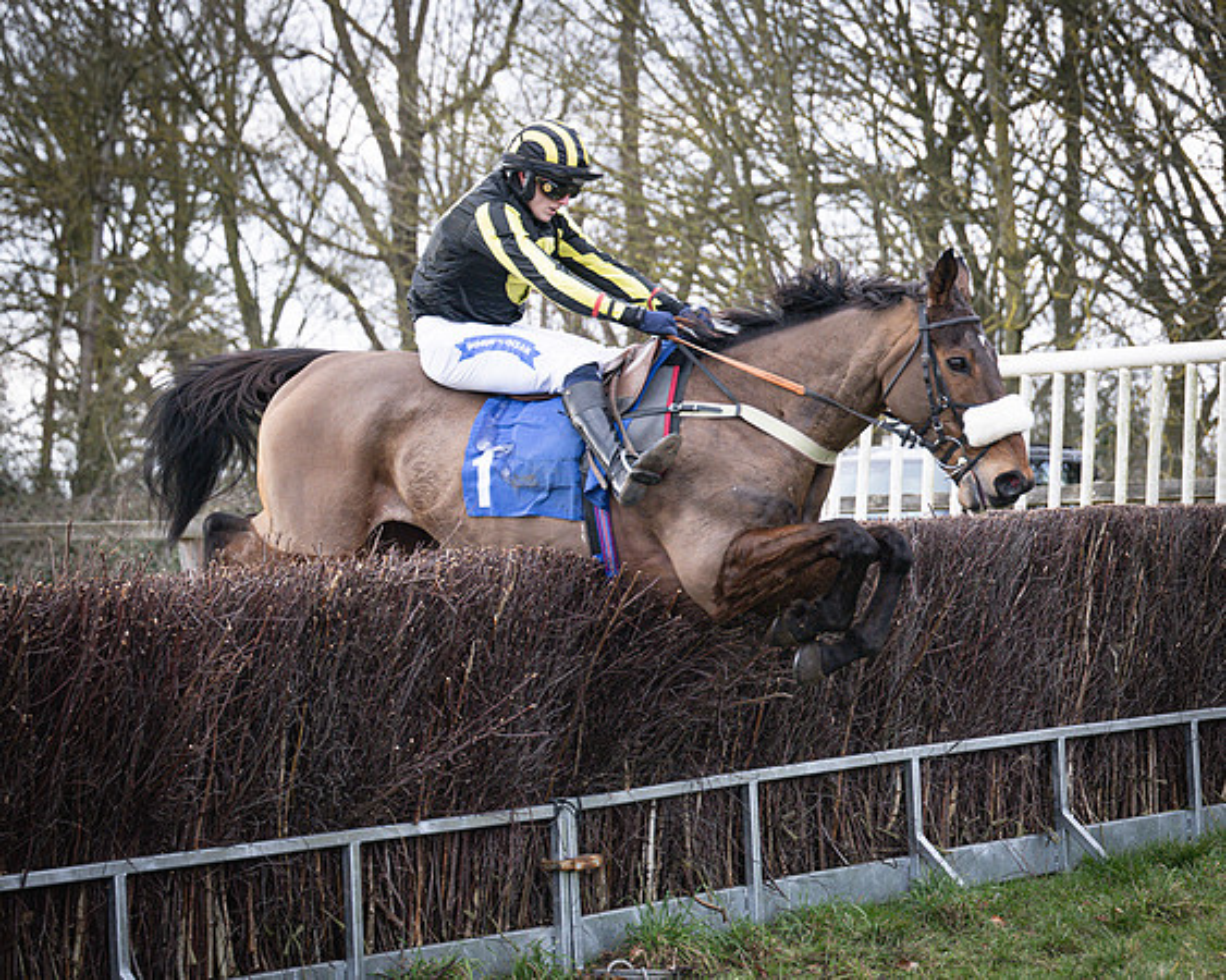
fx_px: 4291
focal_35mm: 118
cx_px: 736
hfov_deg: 16.2
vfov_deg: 13.0
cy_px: 490
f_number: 2.8
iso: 400
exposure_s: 1/1600
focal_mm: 70
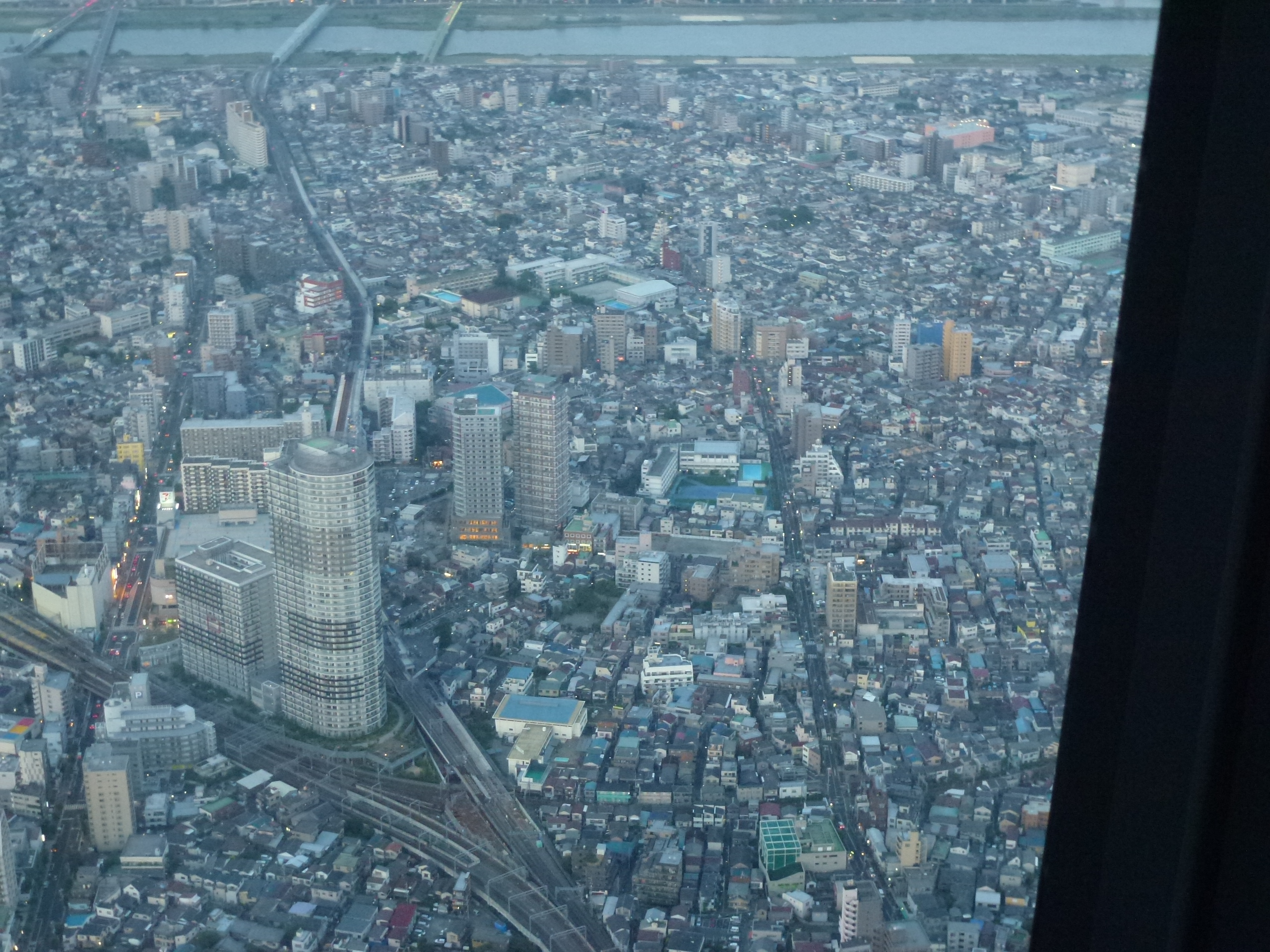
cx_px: 635
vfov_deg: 28.0
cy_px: 476
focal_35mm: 52
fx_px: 1908
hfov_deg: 36.8
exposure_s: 1/20
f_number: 4.3
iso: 400
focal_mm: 9.4
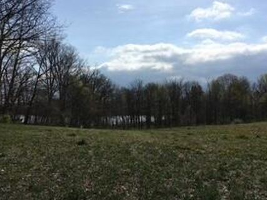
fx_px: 262
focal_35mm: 34
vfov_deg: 41.8
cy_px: 107
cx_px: 126
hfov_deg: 53.9
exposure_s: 1/4808
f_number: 2.2
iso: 25
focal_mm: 4.15
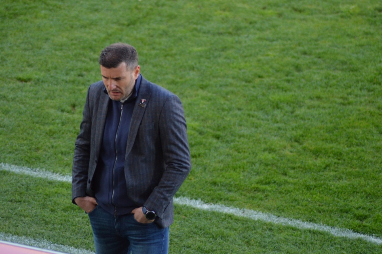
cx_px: 186
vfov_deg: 4.2
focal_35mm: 325
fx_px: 3447
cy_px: 131
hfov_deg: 6.3
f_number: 4.8
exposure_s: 1/500
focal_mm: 200
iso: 1000
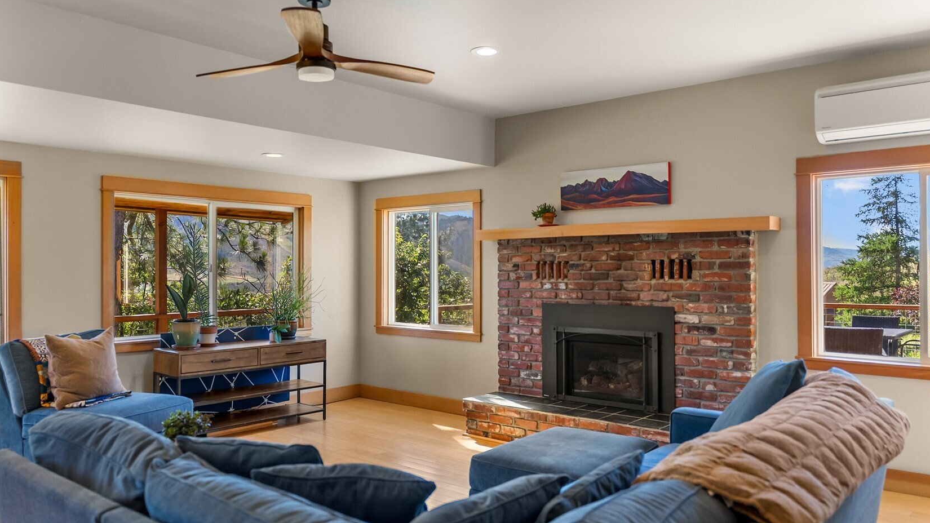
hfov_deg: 67.7
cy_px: 274
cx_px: 458
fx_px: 693
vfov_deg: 41.3
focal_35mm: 28
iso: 400
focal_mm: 26.1
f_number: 2.8
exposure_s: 1/125
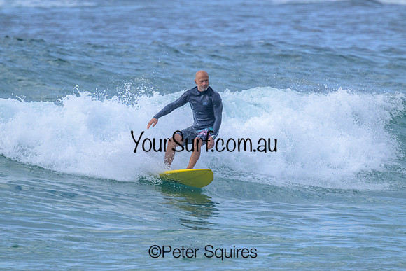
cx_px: 203
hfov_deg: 2.5
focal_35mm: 819
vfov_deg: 1.7
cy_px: 136
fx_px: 9241
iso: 1250
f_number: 11
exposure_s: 1/2000
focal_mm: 800
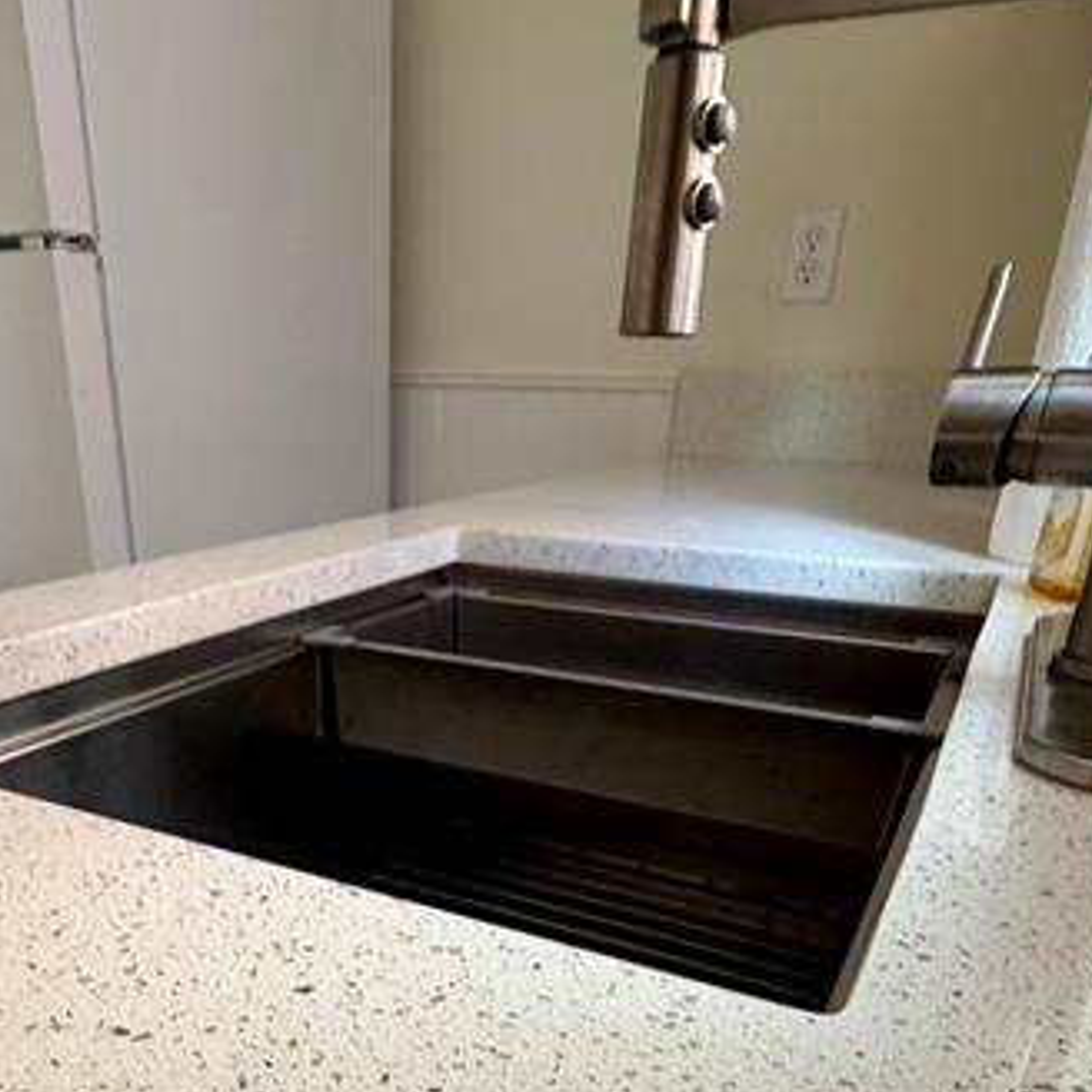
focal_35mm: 29
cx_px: 393
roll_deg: -1.2
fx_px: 1035
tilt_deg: -26.5
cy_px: 896
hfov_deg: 54.8
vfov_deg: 51.6
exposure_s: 1/60
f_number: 2.2
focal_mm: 2.22
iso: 200
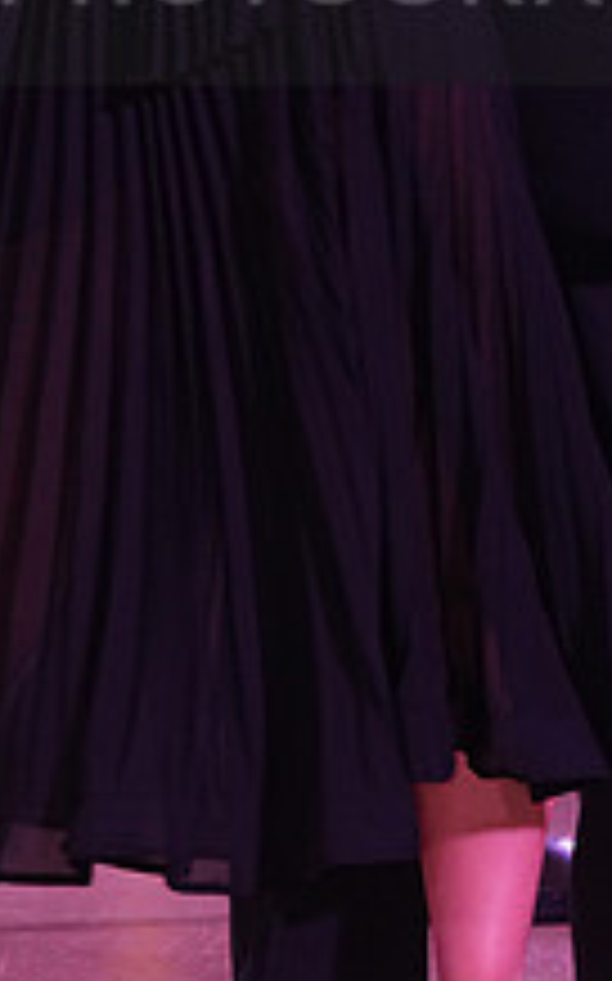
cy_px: -63
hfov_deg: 3.1
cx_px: 272
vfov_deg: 4.9
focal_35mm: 428
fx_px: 11437
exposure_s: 1/250
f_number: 6.3
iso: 2000
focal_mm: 158
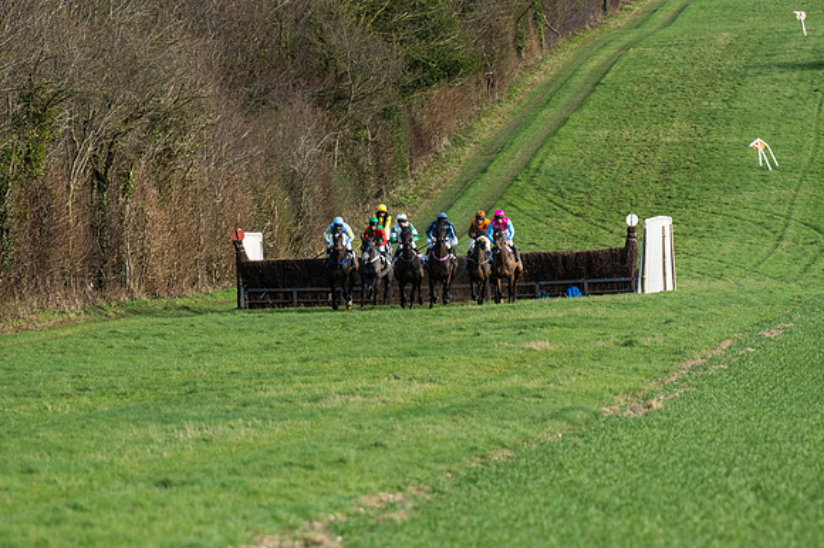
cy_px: 274
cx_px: 412
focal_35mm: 309
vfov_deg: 4.4
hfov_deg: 6.7
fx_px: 7073
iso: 400
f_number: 4
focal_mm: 206
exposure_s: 1/1600
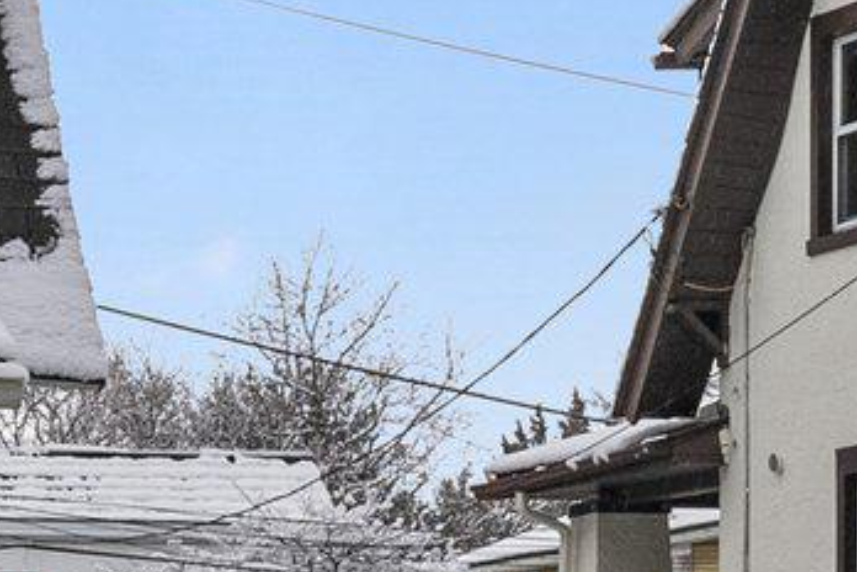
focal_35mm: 206
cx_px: -529
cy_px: 161
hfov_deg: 9.6
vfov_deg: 6.7
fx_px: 4904
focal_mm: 35
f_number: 11
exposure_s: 1/125
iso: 500
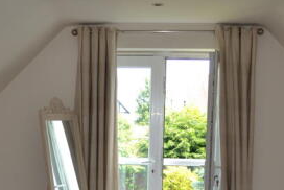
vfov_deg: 20.4
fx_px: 513
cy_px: 184
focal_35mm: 65
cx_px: 103
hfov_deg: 30.8
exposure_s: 1/125
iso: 220
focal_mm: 18
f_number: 4
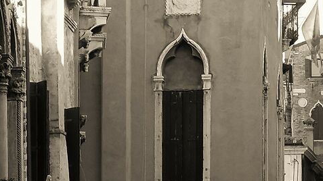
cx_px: 204
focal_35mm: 174
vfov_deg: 6.9
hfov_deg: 12.4
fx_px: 1490
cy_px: 248
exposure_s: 1/60
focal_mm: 22.3
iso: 640
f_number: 13
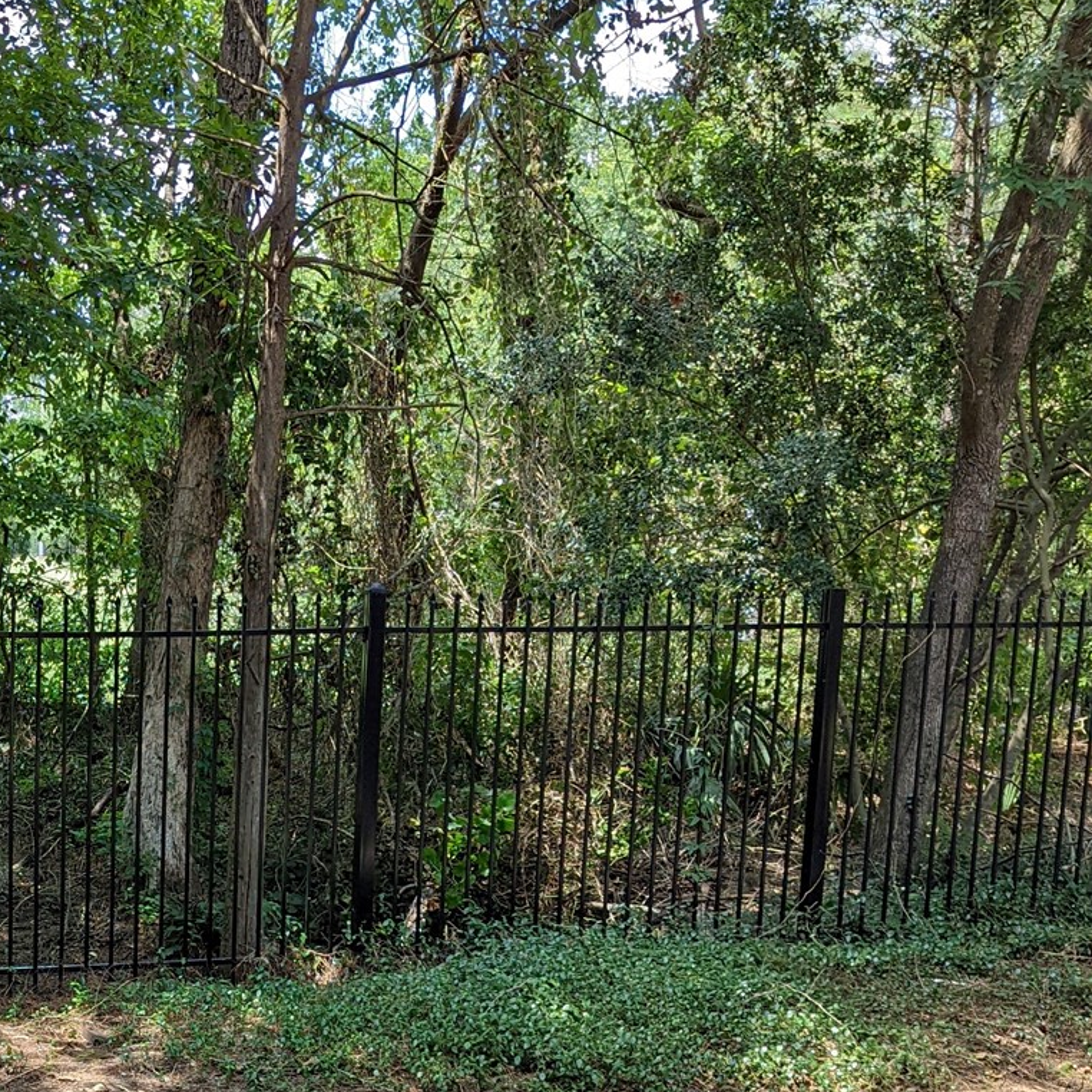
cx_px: -9
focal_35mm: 57
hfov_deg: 28.2
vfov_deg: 29.3
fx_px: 2034
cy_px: 891
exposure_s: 1/351
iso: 36
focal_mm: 6.81
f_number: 1.85
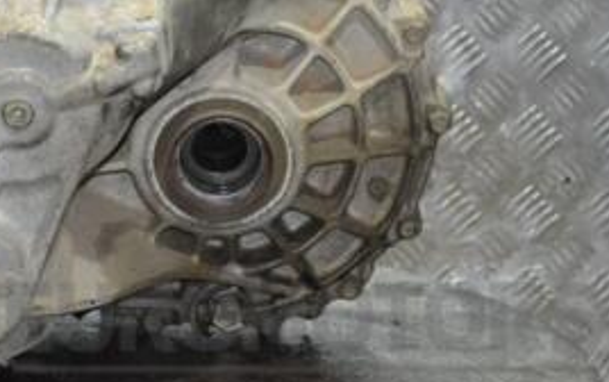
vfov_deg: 7.0
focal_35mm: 188
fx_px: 3125
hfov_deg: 11.0
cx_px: -36
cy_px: 14
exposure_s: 1/60
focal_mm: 55
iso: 3200
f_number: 5.6
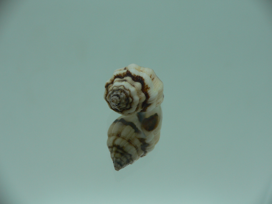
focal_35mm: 35
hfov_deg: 52.6
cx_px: 136
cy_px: 102
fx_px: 275
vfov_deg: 40.7
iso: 80
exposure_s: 1/80
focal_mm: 4.6
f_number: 2.8
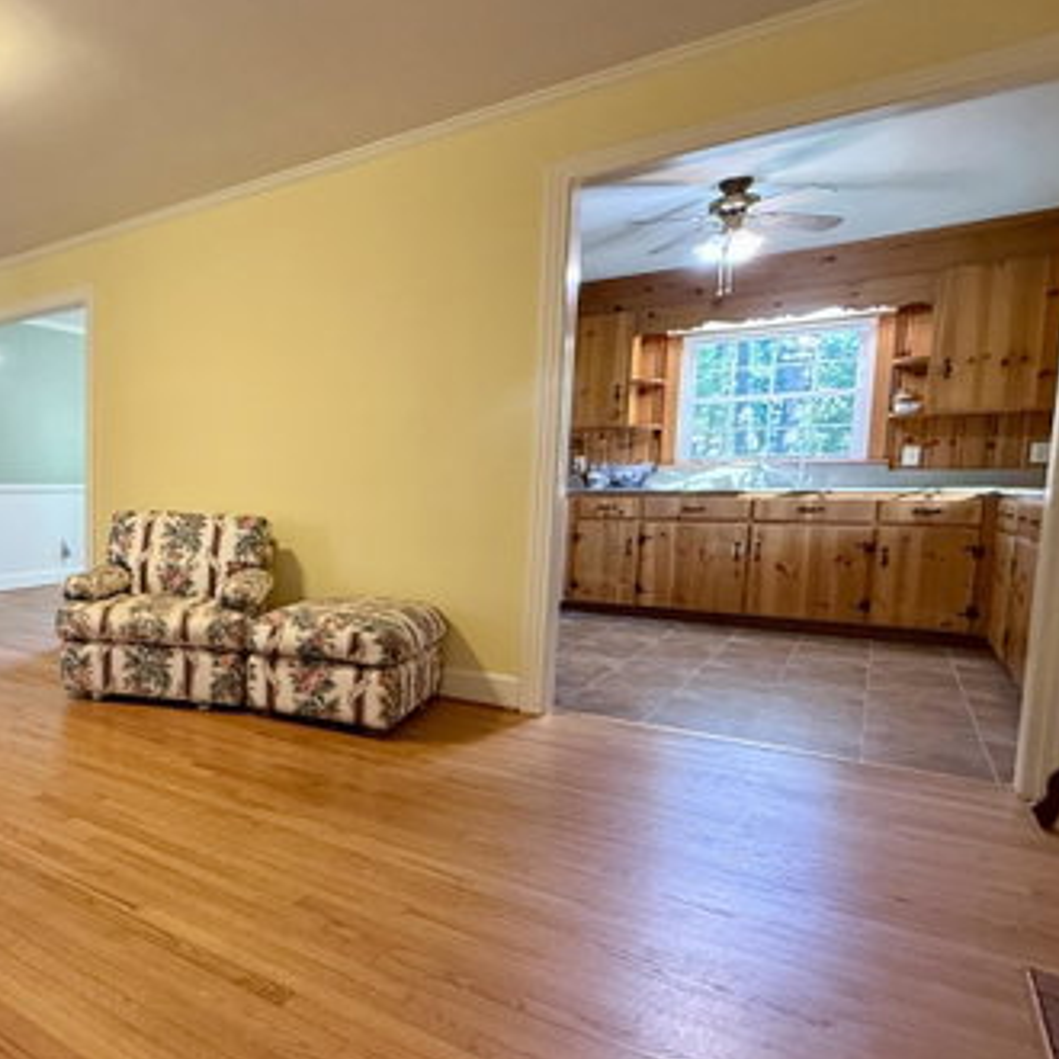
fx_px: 831
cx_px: 66
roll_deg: -0.1
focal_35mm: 24
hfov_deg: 54.6
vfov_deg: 65.0
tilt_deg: -4.4
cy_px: 562
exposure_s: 1/60
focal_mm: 2.22
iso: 500
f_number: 2.2
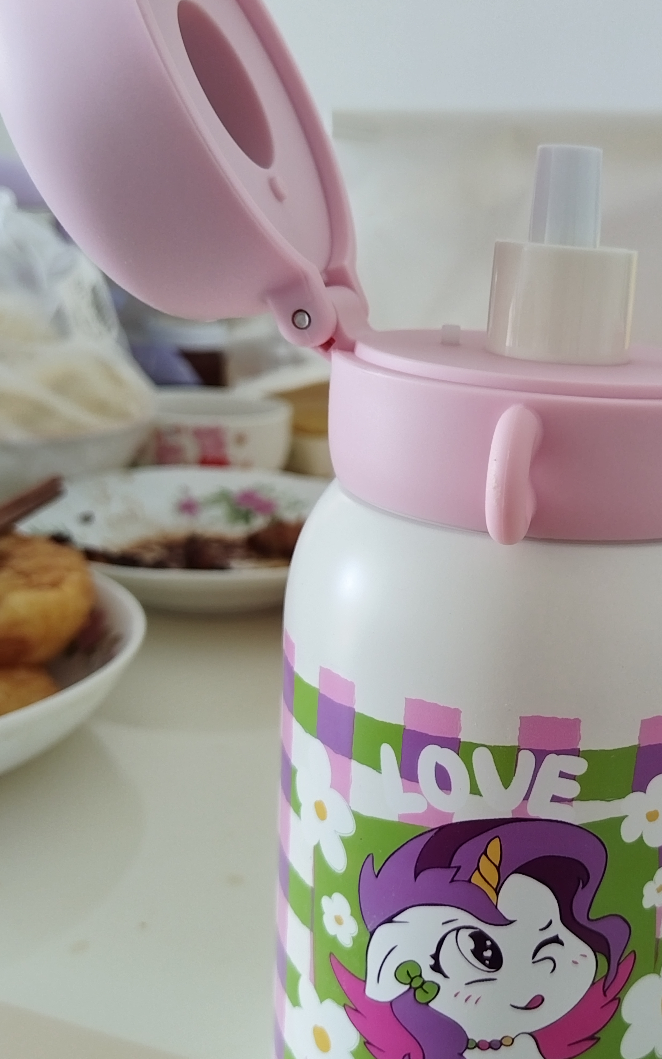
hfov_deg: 33.5
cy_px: 545
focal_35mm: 37
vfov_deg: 52.7
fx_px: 1068
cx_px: 524
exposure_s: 1/50
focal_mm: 4.95
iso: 813
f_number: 1.9
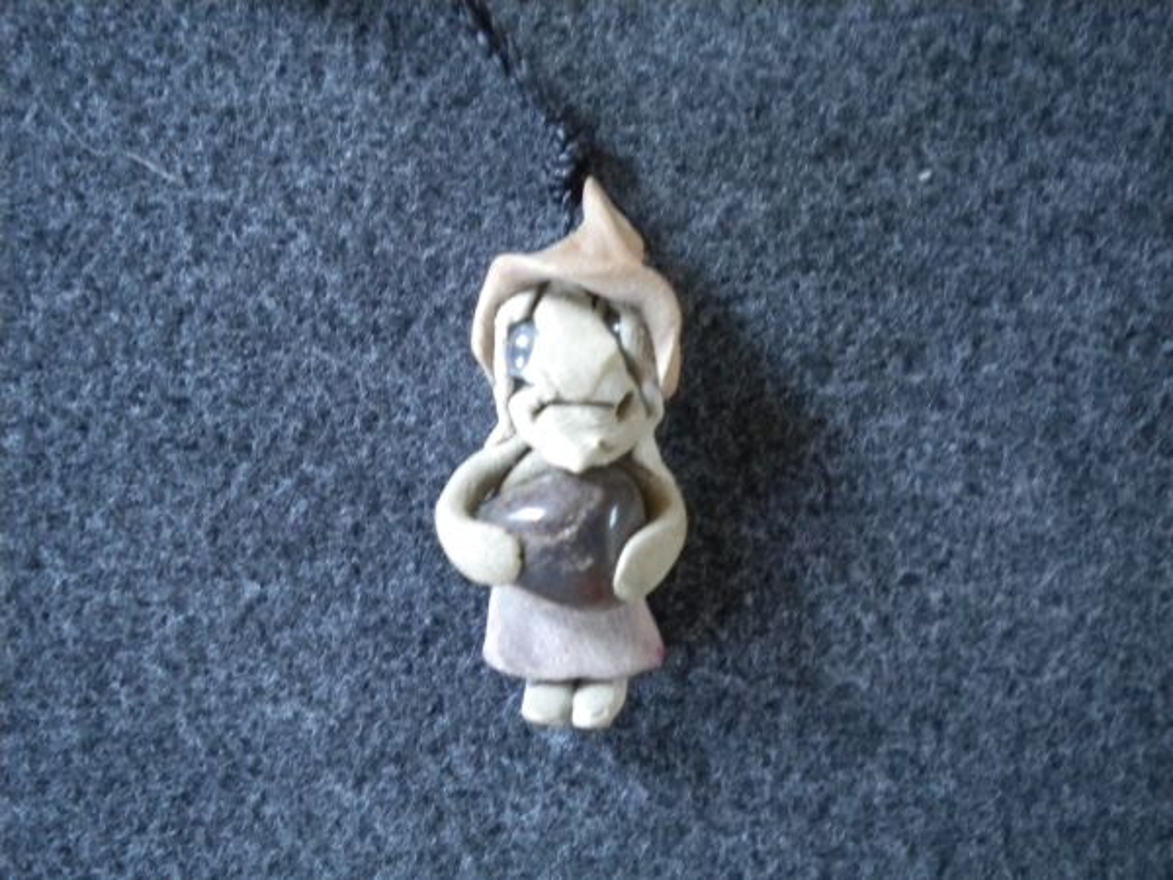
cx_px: 586
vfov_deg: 35.1
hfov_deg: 45.8
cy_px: 440
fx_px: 1389
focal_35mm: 41
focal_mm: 7.4
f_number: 3.5
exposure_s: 1/23.1
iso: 400
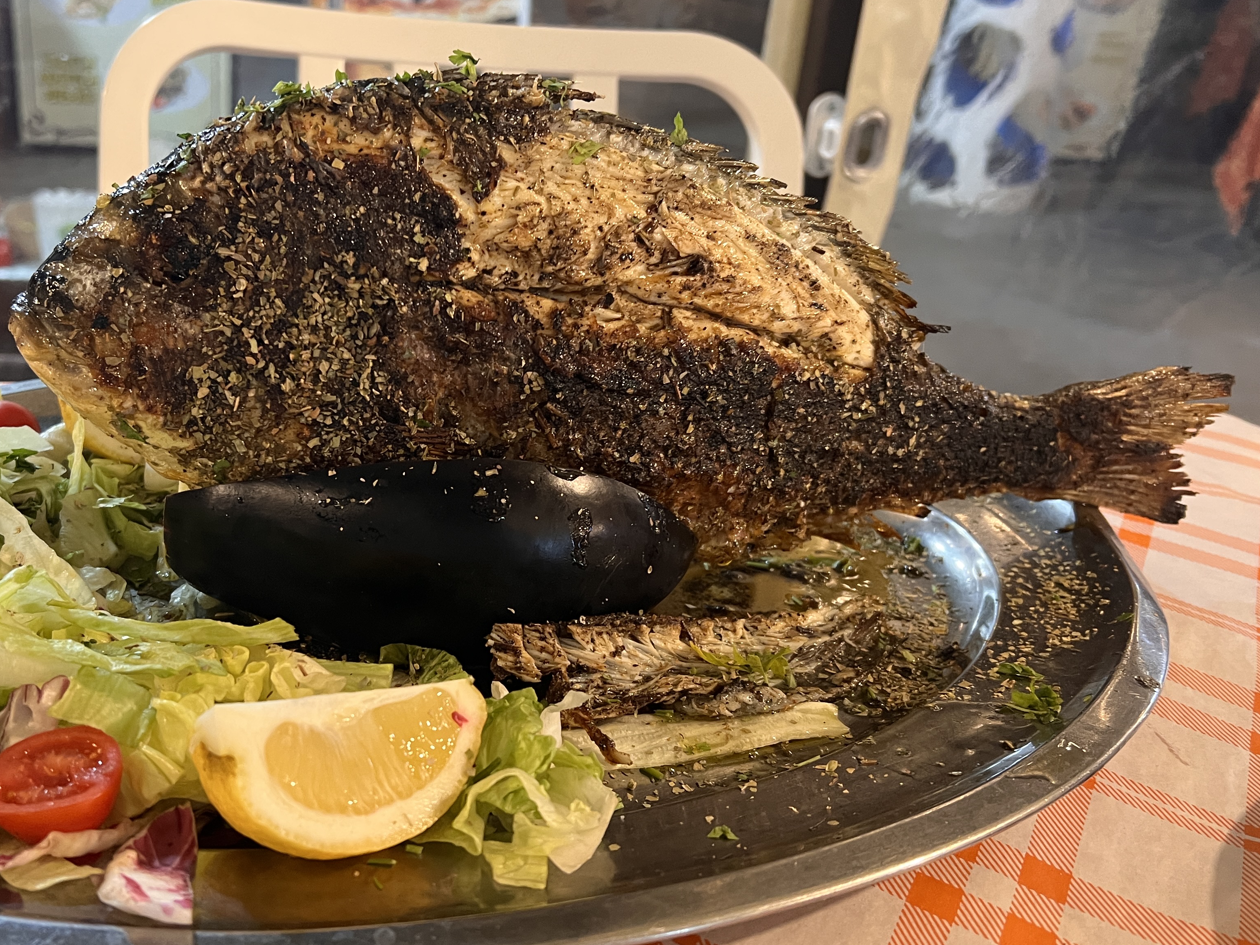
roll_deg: -4.3
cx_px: 467
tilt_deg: -27.8
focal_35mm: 34
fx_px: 1238
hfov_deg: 53.3
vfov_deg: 41.8
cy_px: 476
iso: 250
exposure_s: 1/50
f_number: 1.5
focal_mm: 5.7
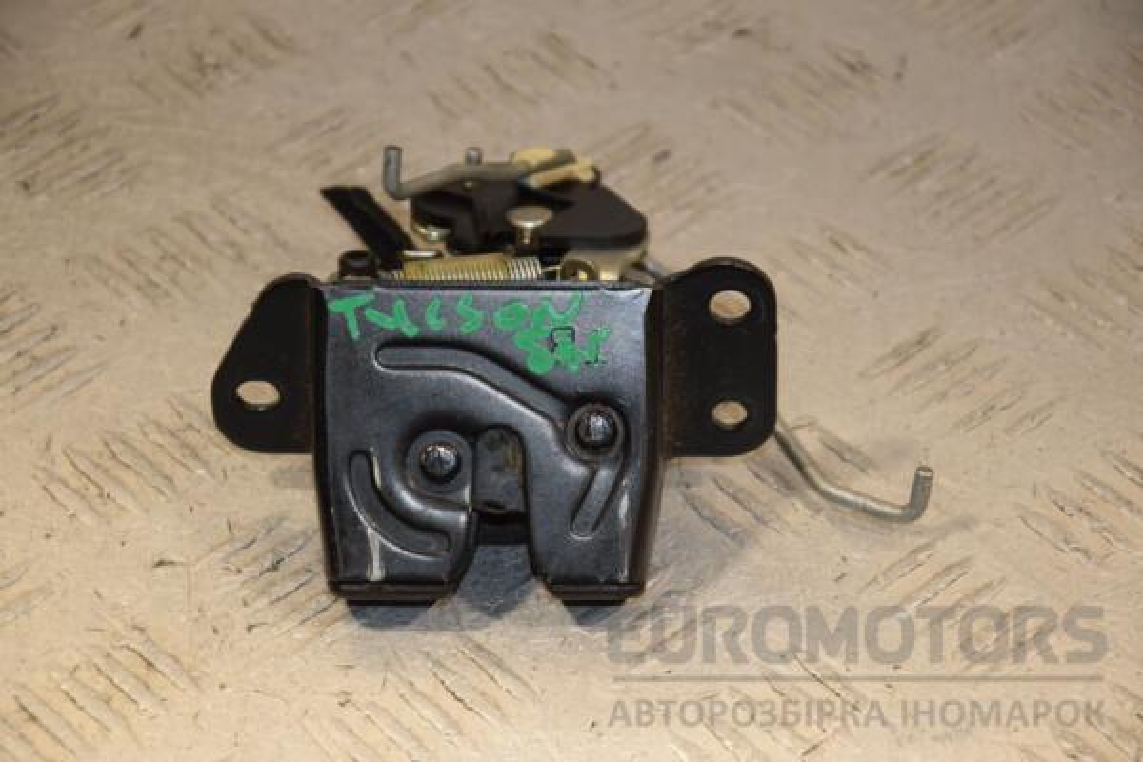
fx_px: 4667
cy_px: 381
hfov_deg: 14.0
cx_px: 572
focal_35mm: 147
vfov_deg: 9.3
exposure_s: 1/200
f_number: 6.3
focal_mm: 98
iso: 800
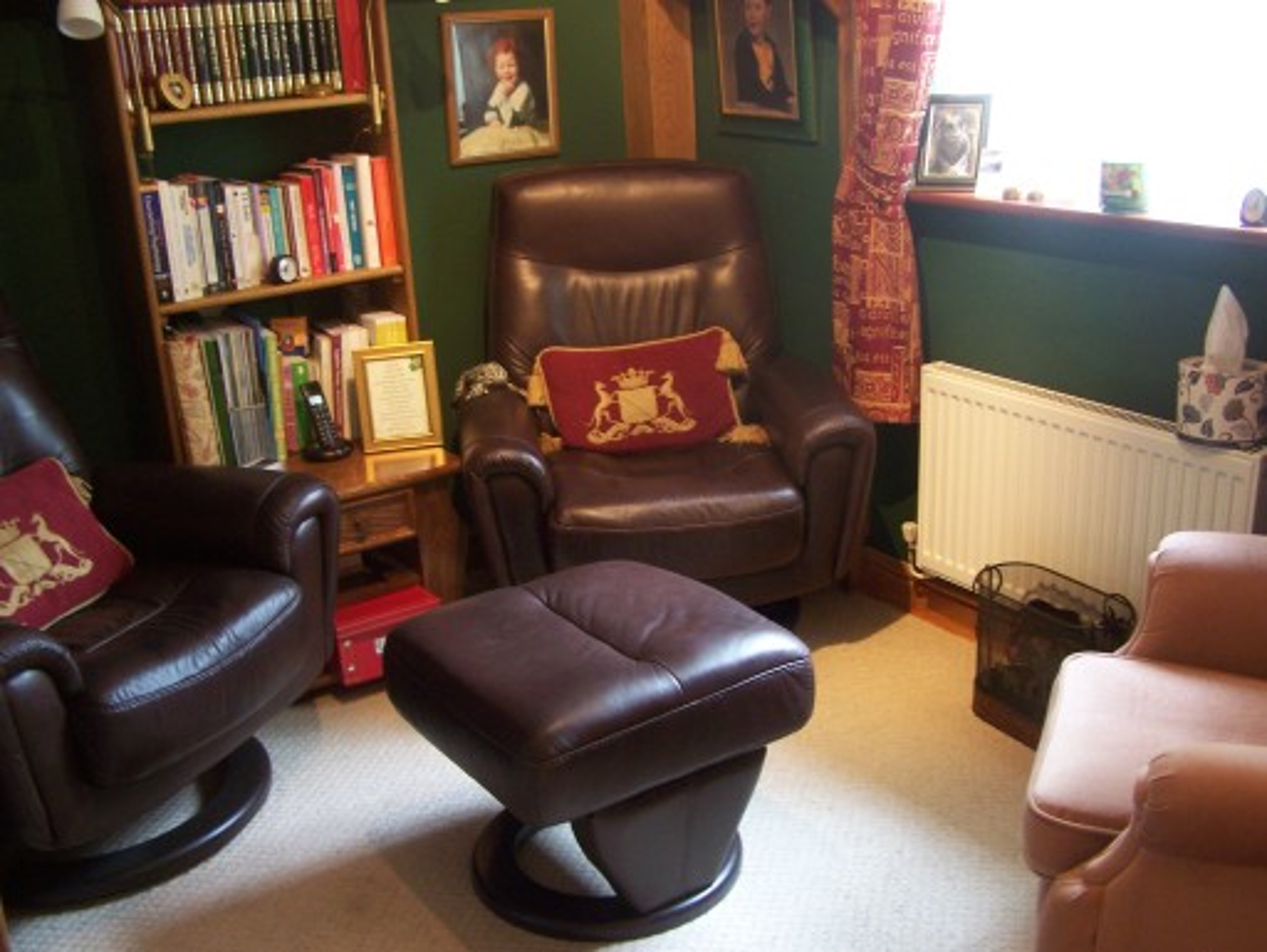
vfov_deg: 37.8
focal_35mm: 38
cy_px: 476
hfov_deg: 48.9
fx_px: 1392
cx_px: 634
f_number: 2.8
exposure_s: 1/8
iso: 160
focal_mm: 6.3
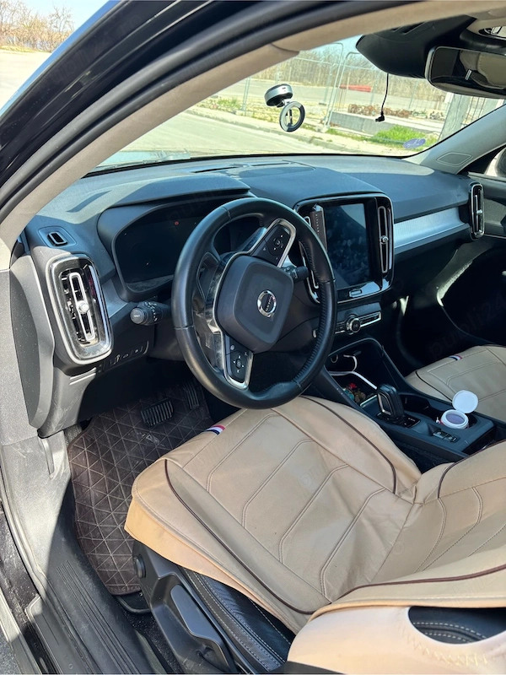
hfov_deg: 53.1
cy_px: 338
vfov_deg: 67.3
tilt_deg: -26.2
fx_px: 507
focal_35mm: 26
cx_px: 253
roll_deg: -9.6
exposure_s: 1/247
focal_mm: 5.96
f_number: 1.6
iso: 50
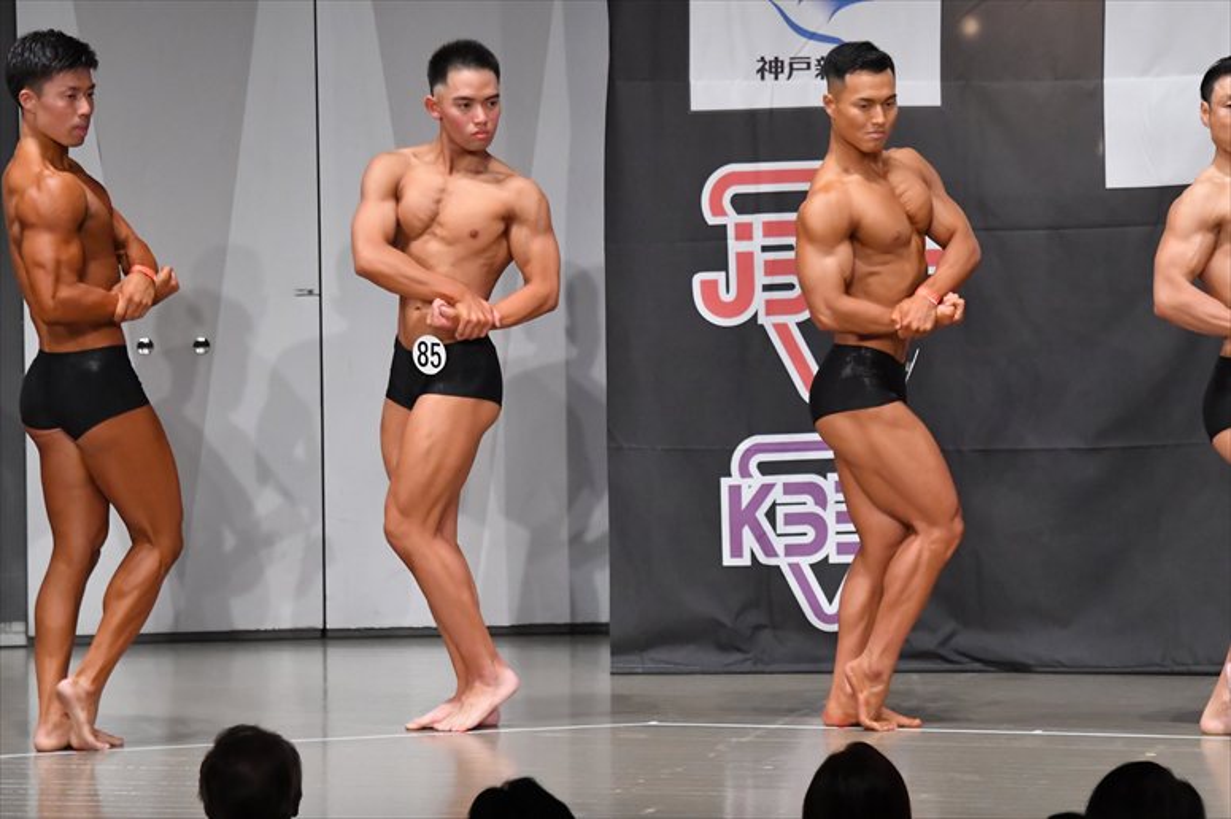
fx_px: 7417
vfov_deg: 6.3
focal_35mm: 217
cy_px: 410
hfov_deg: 9.5
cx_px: 616
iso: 6400
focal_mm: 145
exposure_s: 1/400
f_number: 5.6
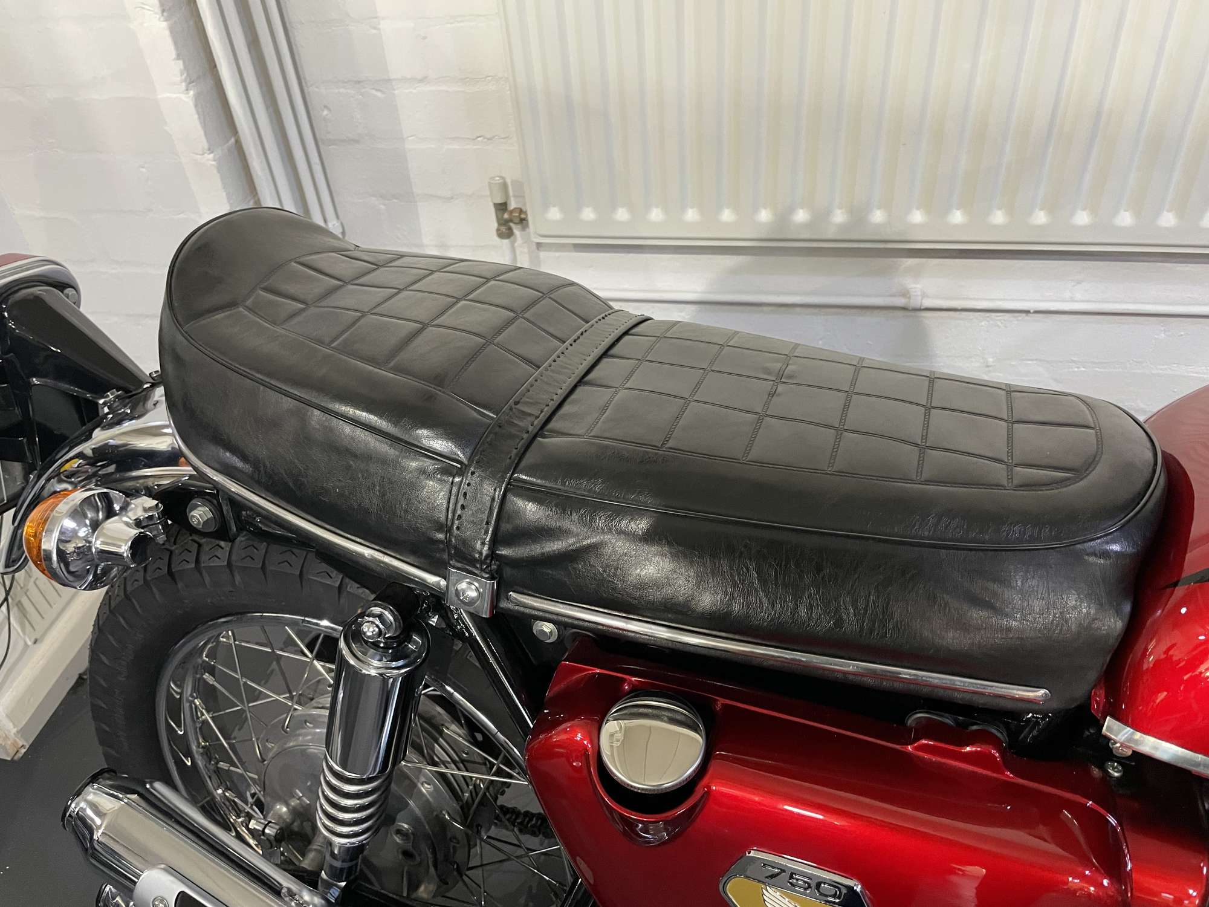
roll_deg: +7.5
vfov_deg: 53.1
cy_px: 454
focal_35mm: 26
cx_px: 604
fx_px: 908
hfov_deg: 67.3
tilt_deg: -40.2
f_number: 1.6
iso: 320
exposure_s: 1/50
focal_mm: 4.2
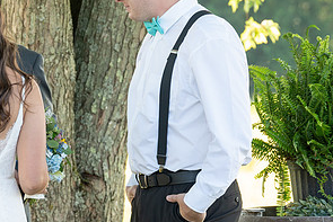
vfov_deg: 3.9
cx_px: 58
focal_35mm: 349
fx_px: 3230
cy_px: 121
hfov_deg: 5.9
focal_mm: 147
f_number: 5.6
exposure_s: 1/250
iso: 640
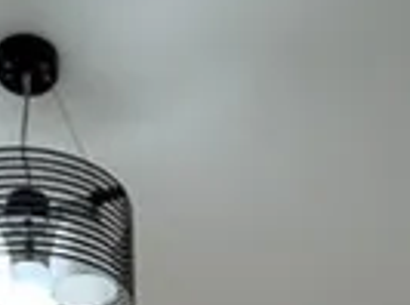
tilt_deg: +0.3
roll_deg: +0.5
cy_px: 690
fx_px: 791
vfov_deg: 15.1
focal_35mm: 67
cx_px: 122
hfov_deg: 28.8
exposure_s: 1/99
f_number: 2.2
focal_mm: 2.22
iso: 160
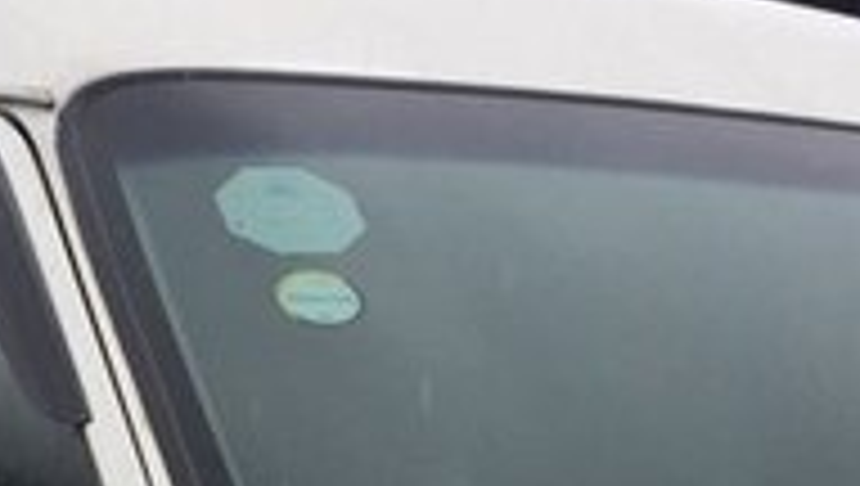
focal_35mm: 109
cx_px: 270
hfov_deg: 19.5
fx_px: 2489
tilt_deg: -5.3
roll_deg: +0.9
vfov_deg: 10.3
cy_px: 970
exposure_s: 1/824
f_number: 2.2
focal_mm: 4.15
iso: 32
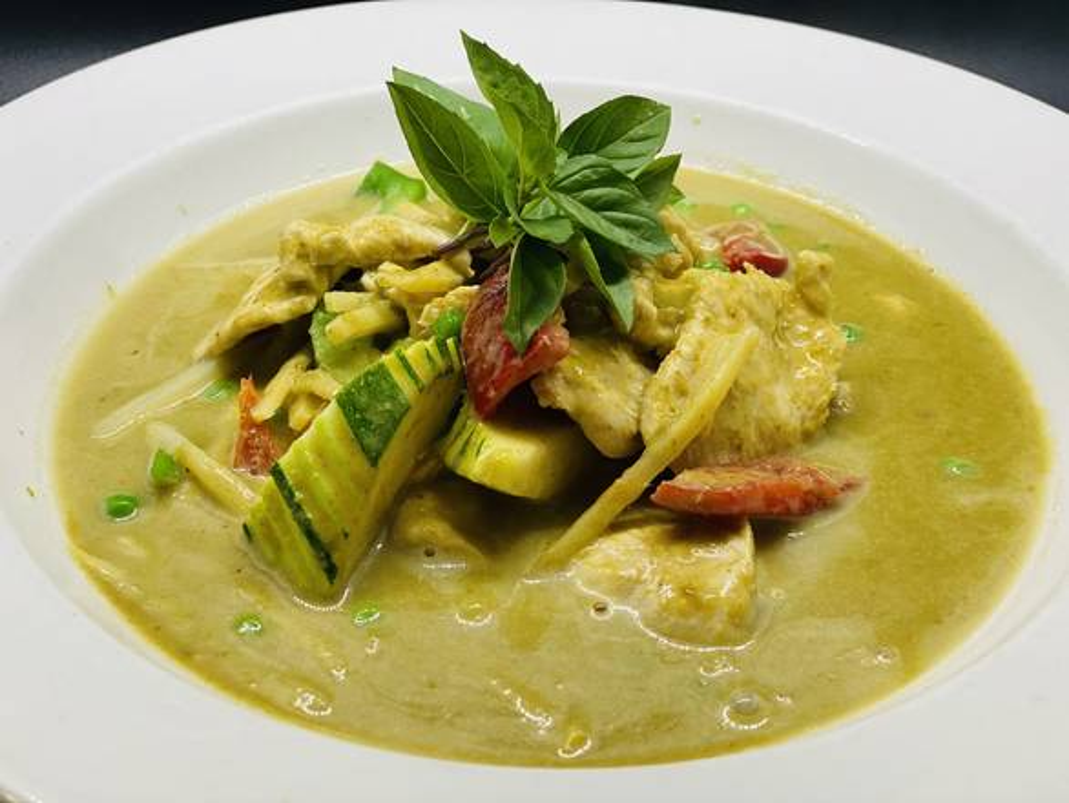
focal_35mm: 52
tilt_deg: -36.8
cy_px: 402
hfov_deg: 36.8
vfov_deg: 28.1
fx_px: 1607
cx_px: 534
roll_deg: -2.3
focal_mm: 6
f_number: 2
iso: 80
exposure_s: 1/121
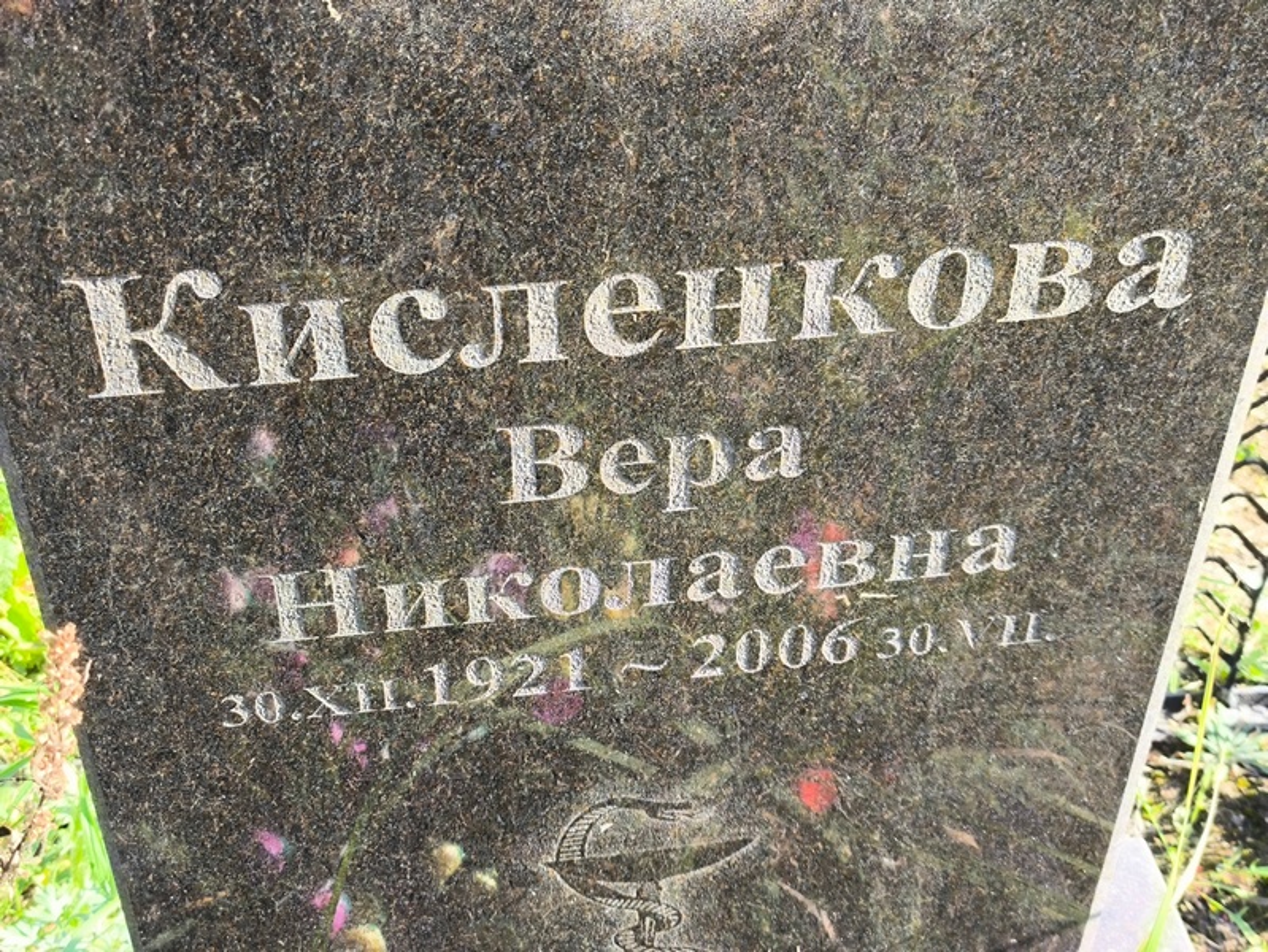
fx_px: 1832
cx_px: 634
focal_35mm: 50
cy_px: 476
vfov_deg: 29.1
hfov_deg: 38.2
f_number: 1.7
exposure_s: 1/154
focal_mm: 4.71
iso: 50
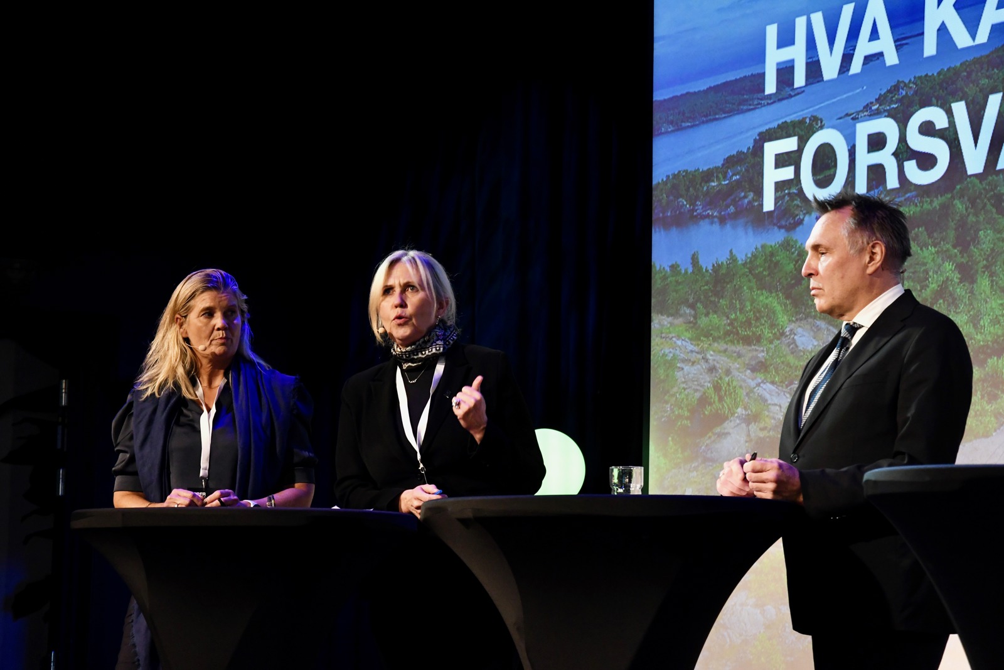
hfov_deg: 19.5
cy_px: 335
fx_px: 2928
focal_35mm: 105
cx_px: 502
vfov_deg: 13.0
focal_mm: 70
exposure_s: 1/60
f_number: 5.3
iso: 2500
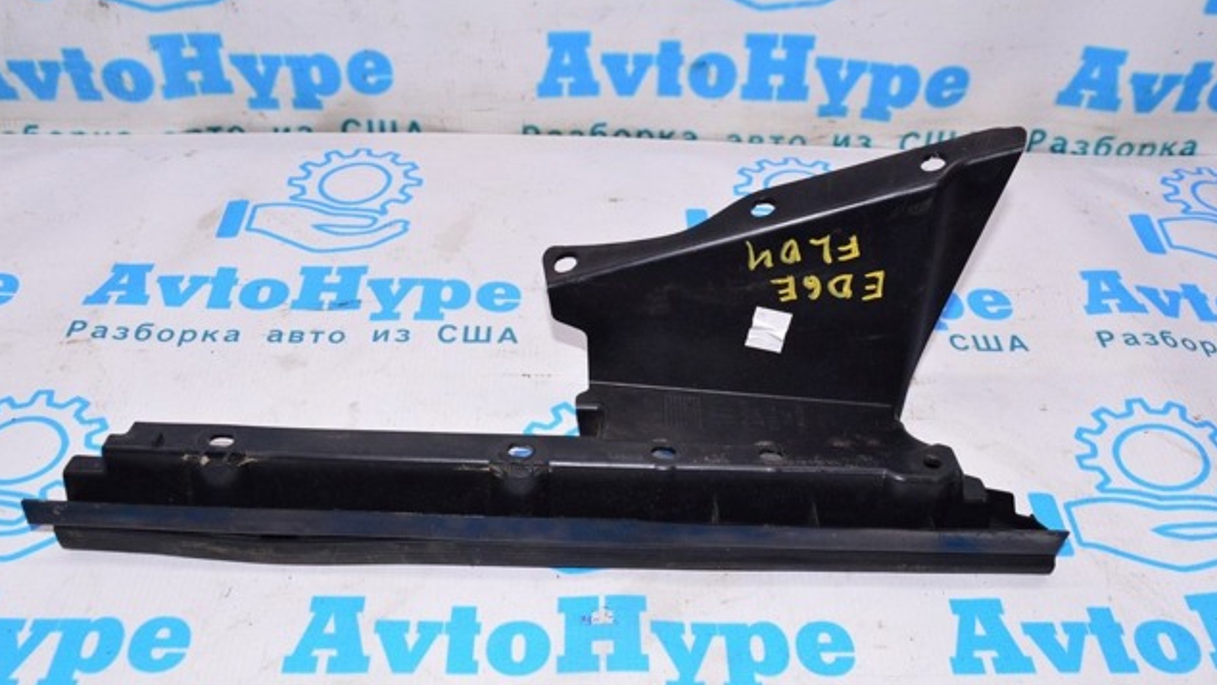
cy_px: 358
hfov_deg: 52.8
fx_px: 1227
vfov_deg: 31.2
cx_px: 610
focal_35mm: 38
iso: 1600
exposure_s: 1/200
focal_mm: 24
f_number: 8
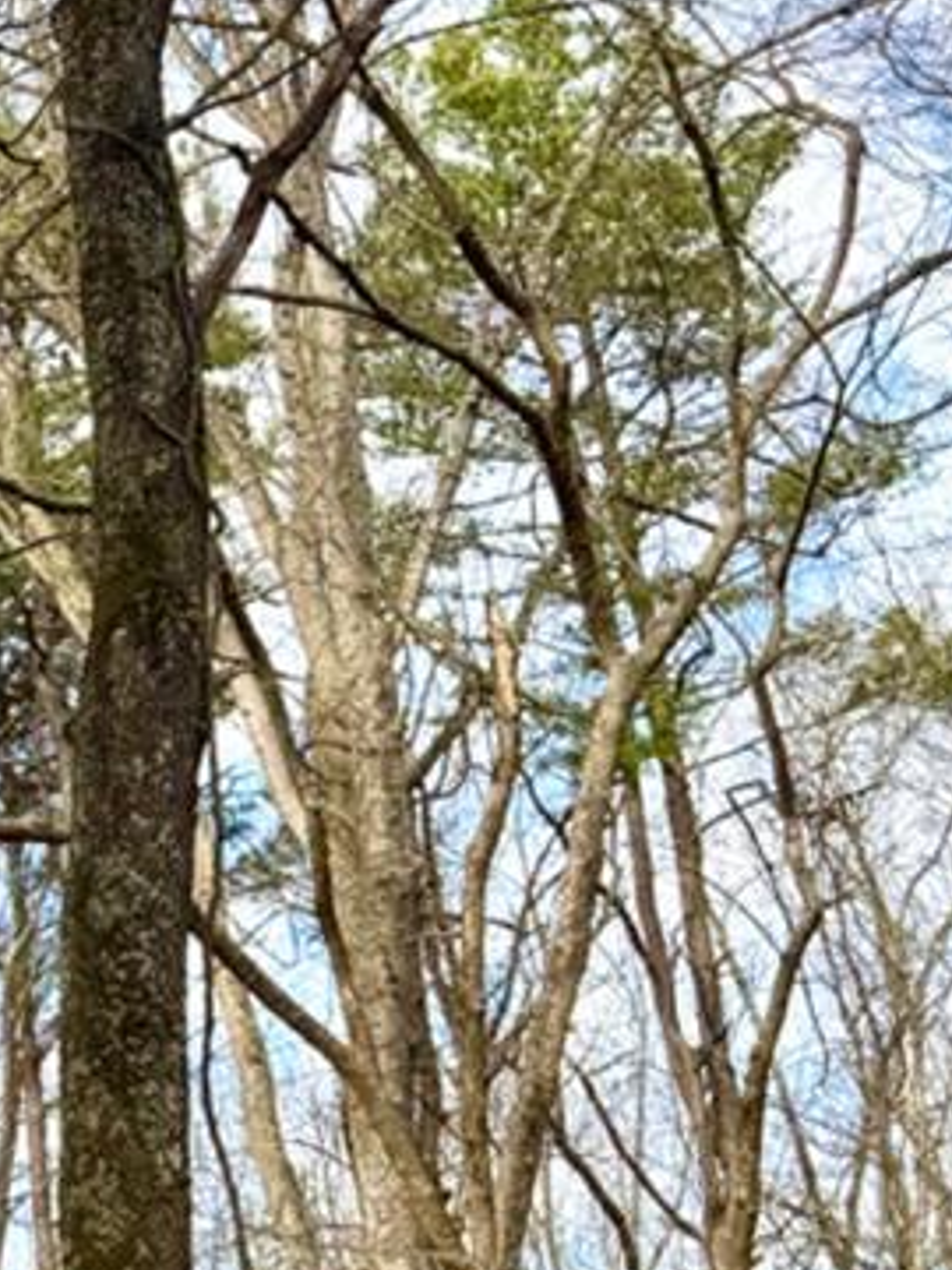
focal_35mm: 100
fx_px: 3667
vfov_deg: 19.4
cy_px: 1032
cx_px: -1021
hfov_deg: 12.7
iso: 80
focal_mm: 6.76
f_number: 1.78
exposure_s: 1/2370
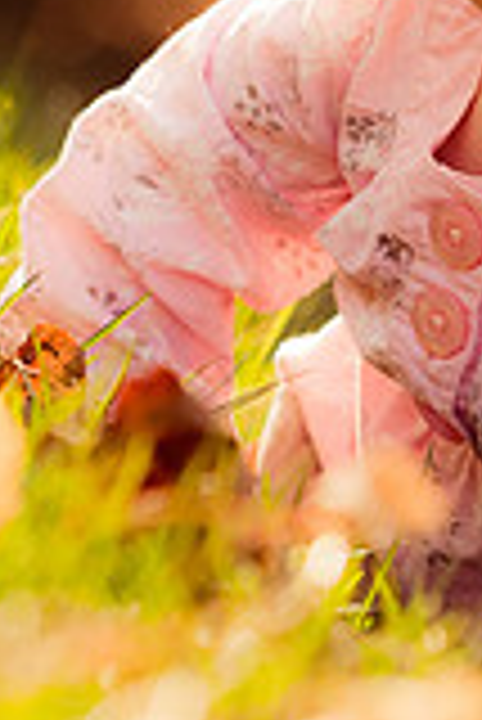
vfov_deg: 5.7
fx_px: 7274
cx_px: 475
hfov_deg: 3.8
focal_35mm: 363
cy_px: 292
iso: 320
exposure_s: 1/1600
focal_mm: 86
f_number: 3.5
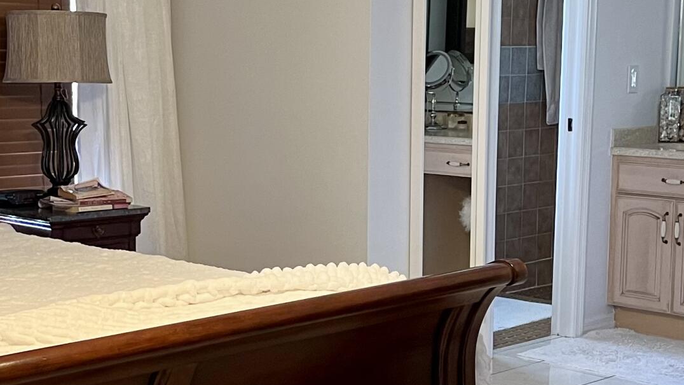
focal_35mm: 79
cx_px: 313
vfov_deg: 15.3
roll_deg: -0.1
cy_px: 234
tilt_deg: -8.1
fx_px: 1433
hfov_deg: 26.8
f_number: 1.5
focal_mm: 5.7
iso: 160
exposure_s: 1/60
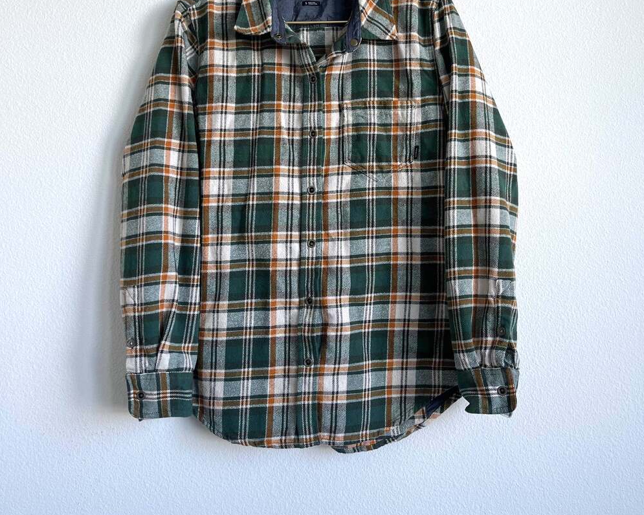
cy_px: 183
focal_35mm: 34
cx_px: 322
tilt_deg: +4.3
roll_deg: +0.3
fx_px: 648
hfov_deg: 52.8
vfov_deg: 42.9
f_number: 1.6
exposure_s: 1/121
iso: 64
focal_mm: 5.1
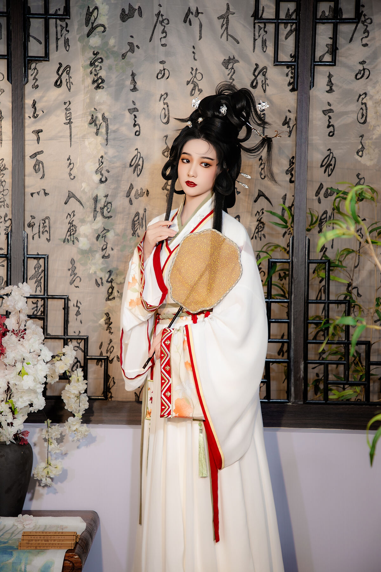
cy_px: 286
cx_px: 190
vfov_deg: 29.2
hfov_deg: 19.7
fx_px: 1095
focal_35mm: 69
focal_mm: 70
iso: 320
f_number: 4
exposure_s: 1/125
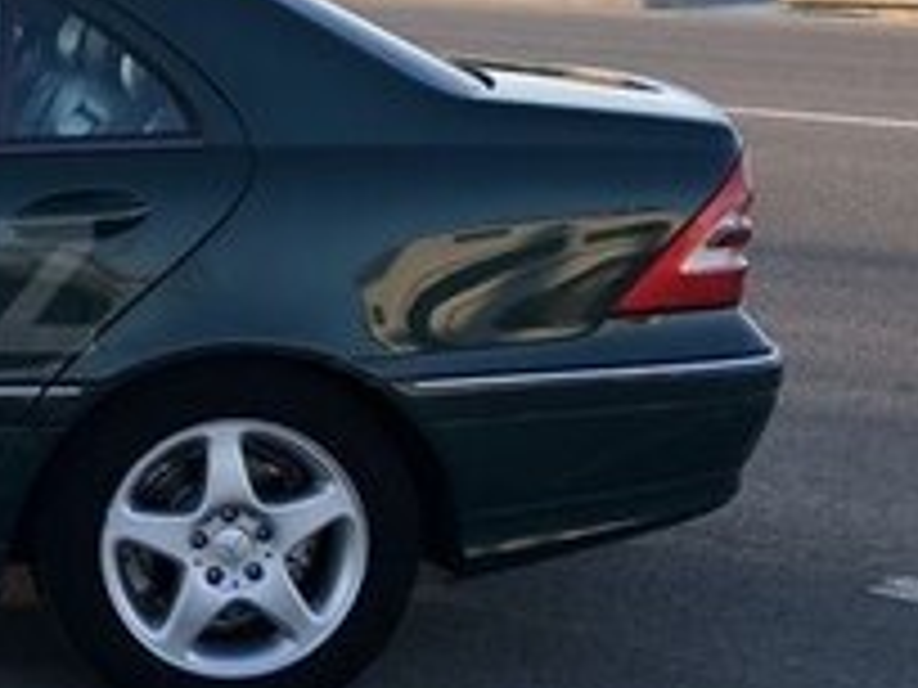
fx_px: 2493
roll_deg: +0.1
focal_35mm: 94
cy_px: 286
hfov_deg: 18.9
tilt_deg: -10.0
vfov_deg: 15.7
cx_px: -364
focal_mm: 3.99
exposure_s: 1/421
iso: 20
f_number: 1.8
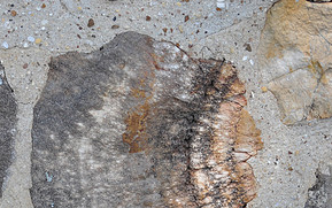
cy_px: 182
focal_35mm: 147
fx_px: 1331
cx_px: 93
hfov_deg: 14.2
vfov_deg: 8.9
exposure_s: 1/125
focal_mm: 48
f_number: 5.6
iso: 360
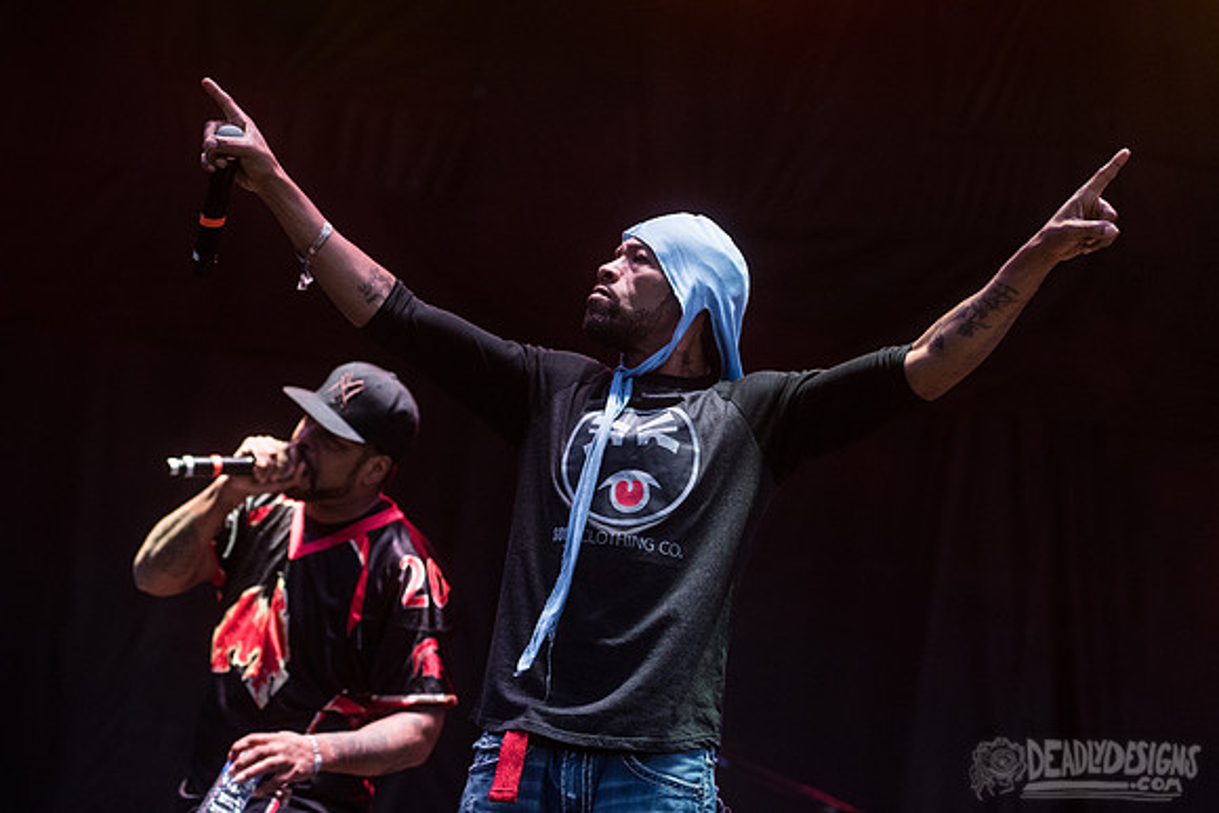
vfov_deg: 14.6
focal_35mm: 94
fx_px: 3173
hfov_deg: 21.7
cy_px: 370
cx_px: 664
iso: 1600
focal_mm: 86
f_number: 4
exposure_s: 1/200
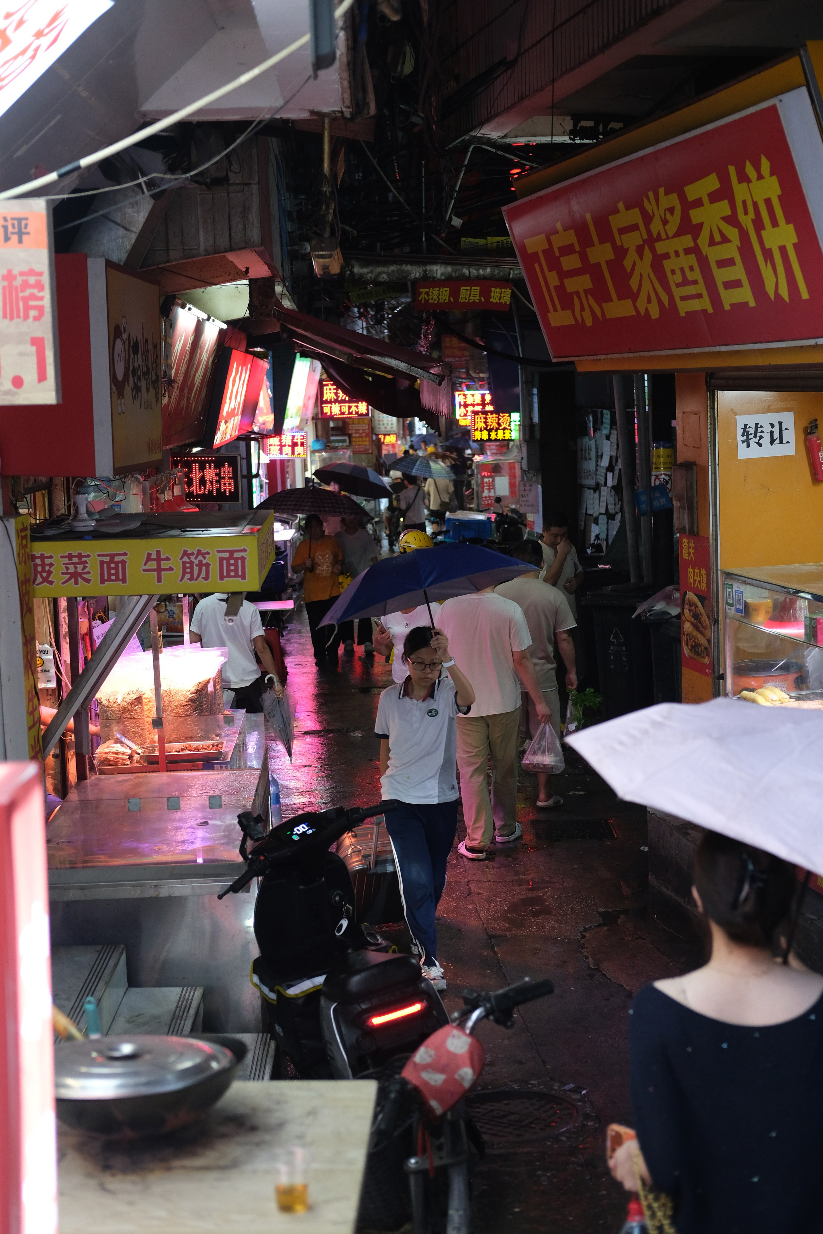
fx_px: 1817
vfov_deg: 37.5
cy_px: 617
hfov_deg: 25.5
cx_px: 412
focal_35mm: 53
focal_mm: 35
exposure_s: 1/150
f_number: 2.5
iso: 1250
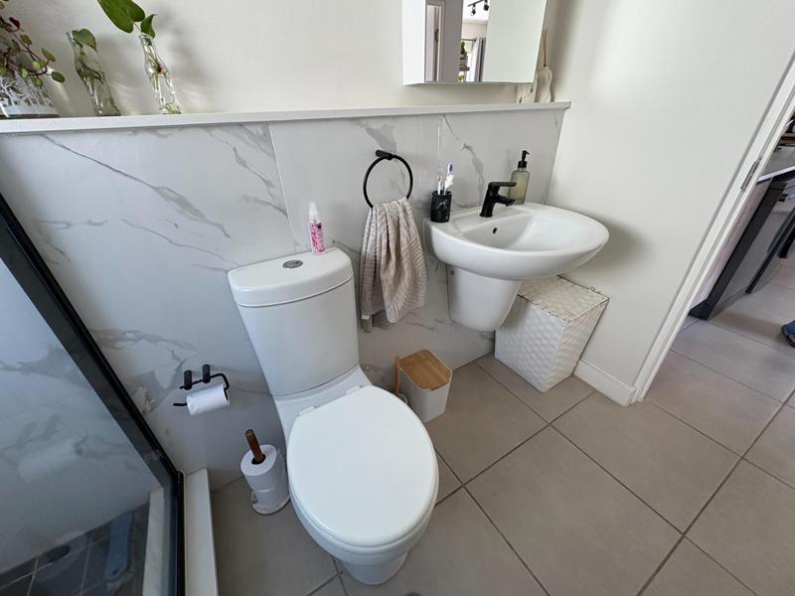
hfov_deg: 102.1
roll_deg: +2.0
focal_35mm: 14
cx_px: 398
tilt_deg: -30.7
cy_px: 298
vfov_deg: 85.7
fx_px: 322
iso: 125
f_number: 2.2
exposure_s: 1/99
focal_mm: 2.22
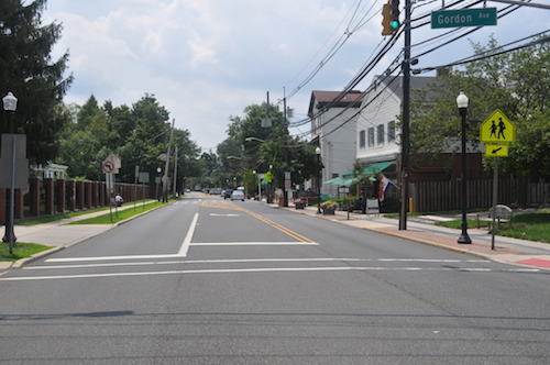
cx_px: 275
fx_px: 664
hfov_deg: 45.0
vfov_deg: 30.8
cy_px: 182
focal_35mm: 44
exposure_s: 1/400
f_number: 10
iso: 200
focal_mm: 29
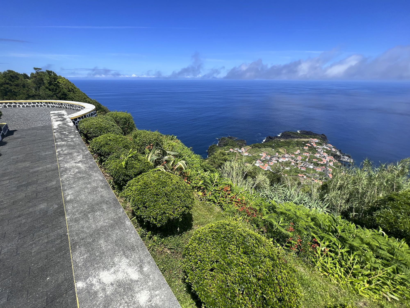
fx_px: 154
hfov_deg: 106.2
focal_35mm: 13
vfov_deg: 89.9
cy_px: 154
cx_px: 205
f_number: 1.8
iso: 32
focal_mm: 1.57
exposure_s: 1/1167
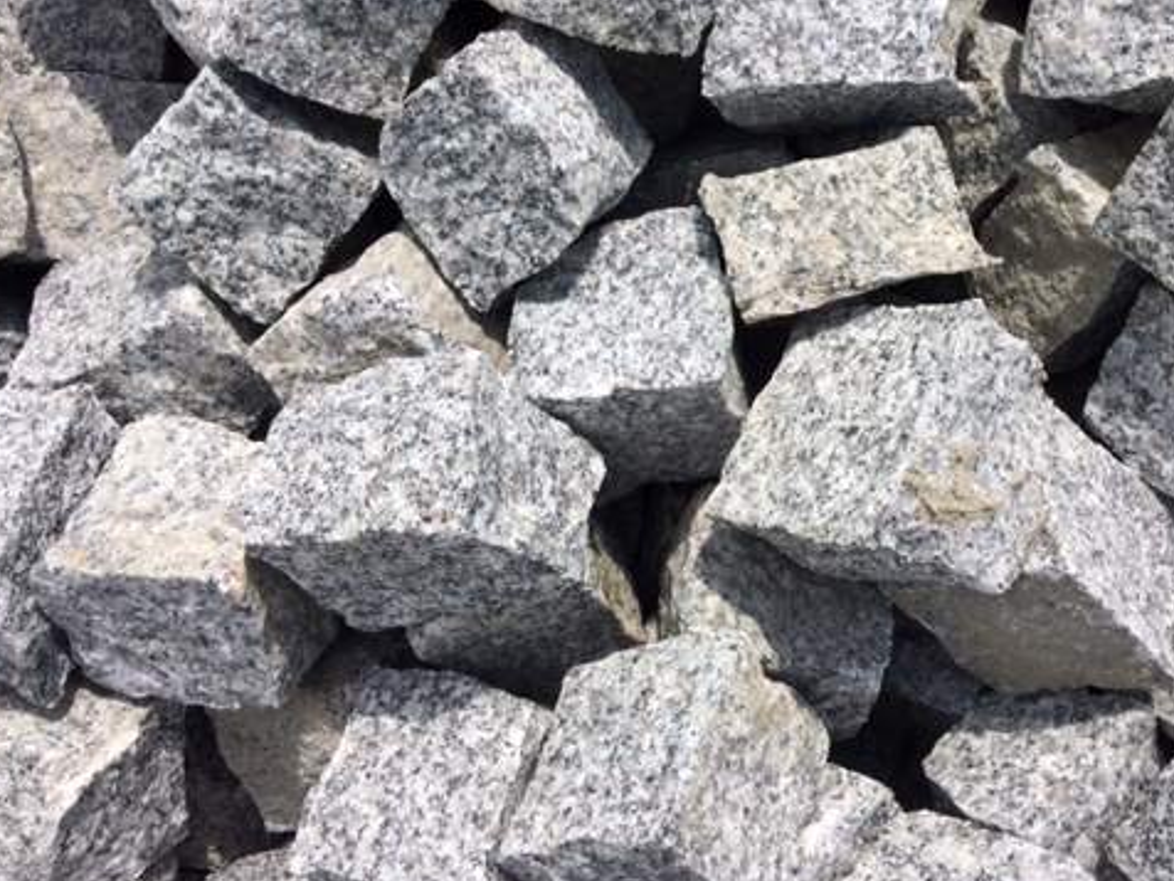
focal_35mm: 39
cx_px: 718
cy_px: 313
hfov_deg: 47.5
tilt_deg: -79.3
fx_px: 1323
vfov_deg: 36.5
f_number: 2.2
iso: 32
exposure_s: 1/2740
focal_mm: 4.15
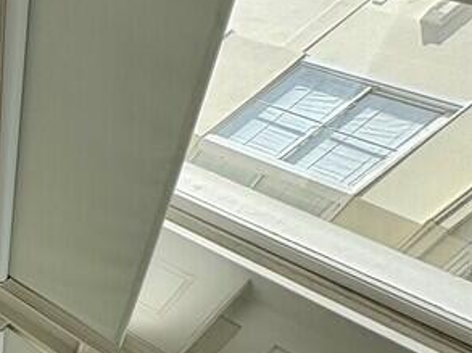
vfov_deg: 26.8
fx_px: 667
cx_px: -350
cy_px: 403
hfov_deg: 23.3
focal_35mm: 49
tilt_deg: +38.7
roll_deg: +37.3
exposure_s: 1/556
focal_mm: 2.22
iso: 40
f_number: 2.2
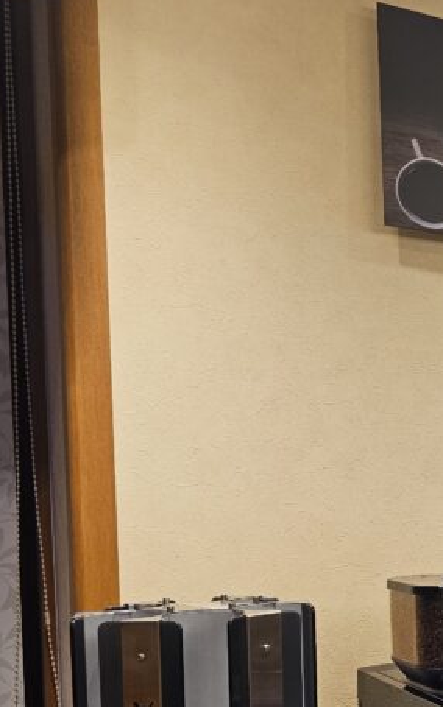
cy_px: 536
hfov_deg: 18.6
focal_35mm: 55
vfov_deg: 36.0
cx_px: 785
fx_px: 1062
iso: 250
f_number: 1.7
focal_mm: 6.3
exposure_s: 1/120
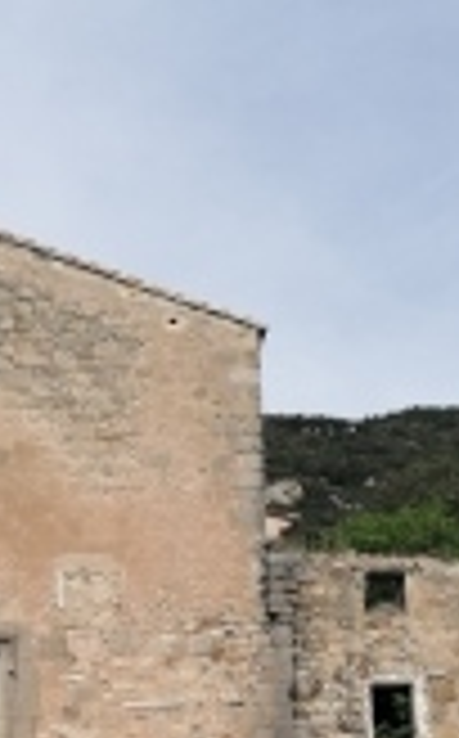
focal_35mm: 70
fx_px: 1406
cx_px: 94
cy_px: 702
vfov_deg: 28.0
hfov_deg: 18.4
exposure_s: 1/1980
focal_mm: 4.75
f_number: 1.8
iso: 50
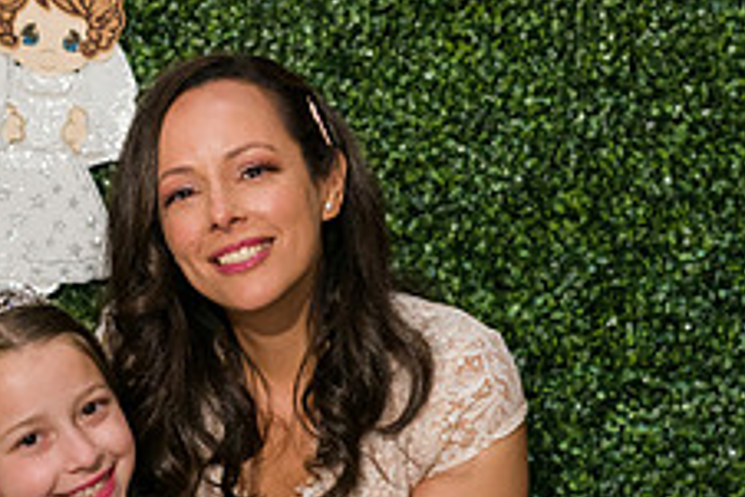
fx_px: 2920
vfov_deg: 9.7
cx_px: 145
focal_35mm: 141
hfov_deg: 14.5
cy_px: 387
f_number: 5.6
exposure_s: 1/125
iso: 1600
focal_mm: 55
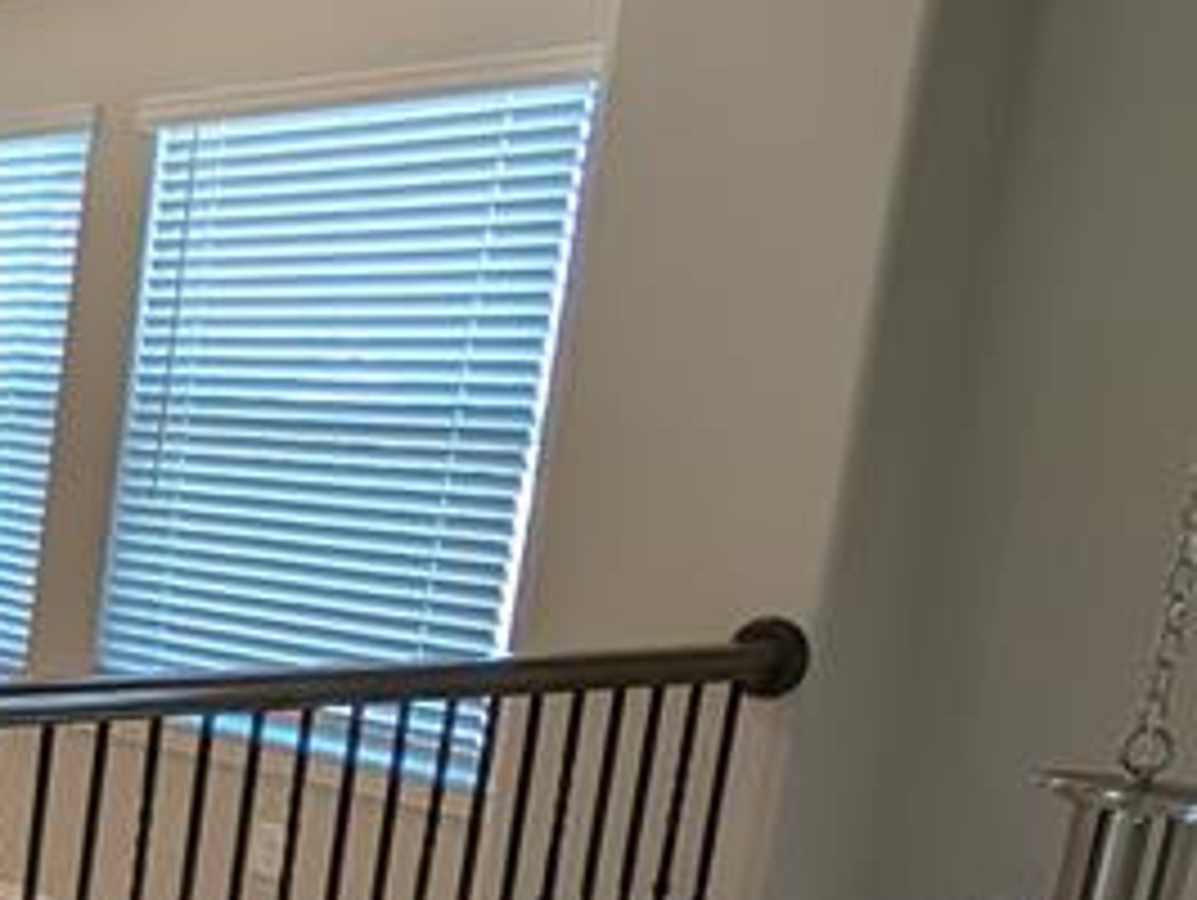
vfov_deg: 31.3
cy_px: 608
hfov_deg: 20.9
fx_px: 1592
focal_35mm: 46
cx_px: -1080
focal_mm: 2.02
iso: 67
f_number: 1.7
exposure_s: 1/120
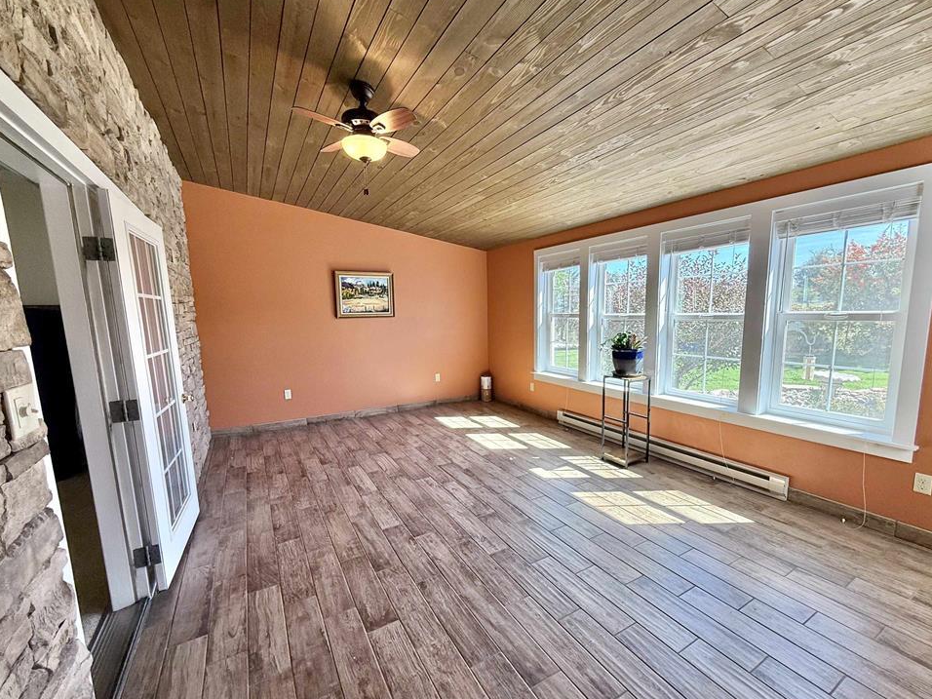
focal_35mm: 15
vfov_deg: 81.7
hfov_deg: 98.1
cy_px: 364
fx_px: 404
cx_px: 480
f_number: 2.2
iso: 80
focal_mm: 2.22
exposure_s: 1/120
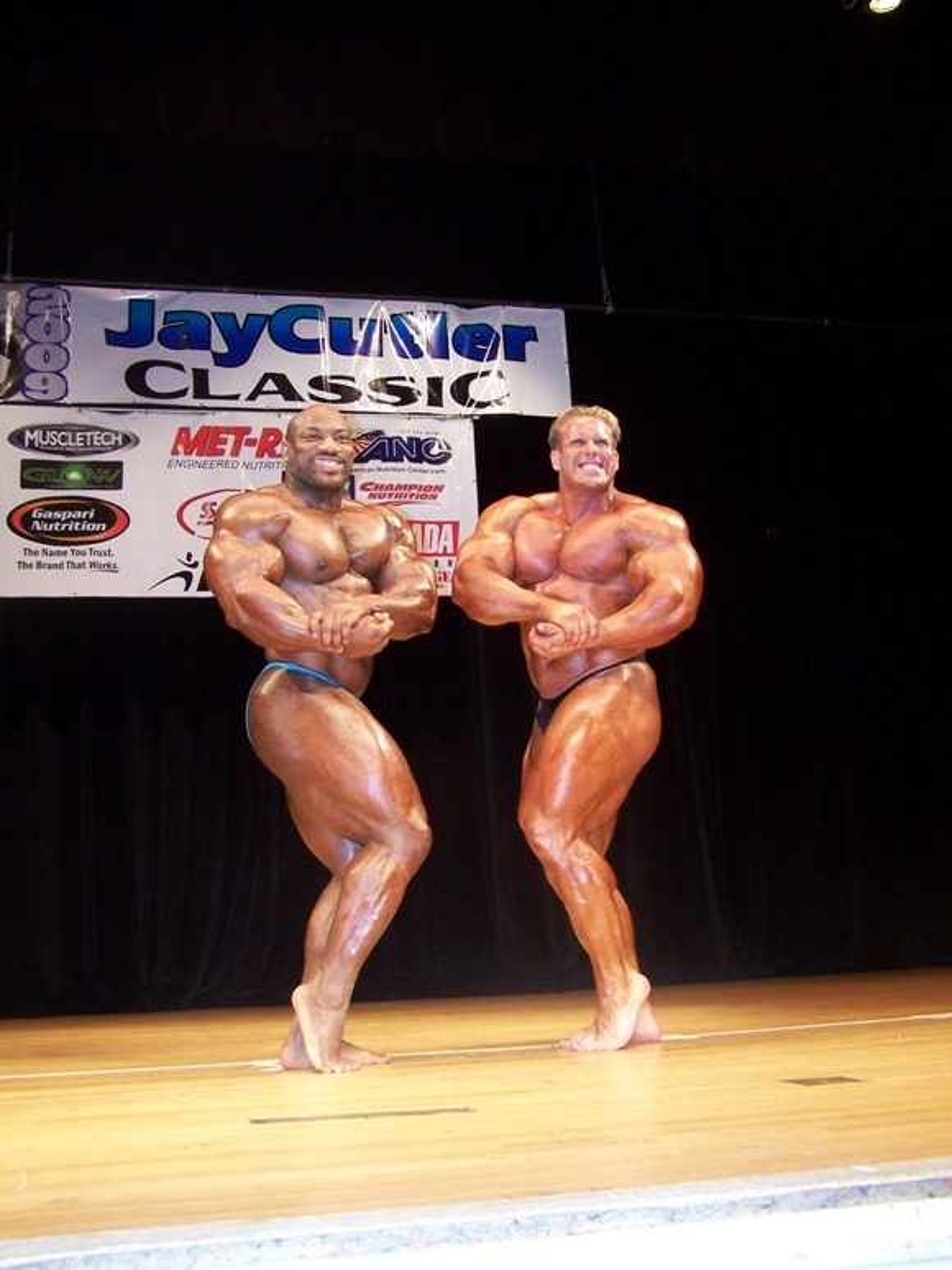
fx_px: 1393
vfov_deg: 49.0
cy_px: 635
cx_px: 476
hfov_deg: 37.7
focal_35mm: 38
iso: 140
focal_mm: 6.3
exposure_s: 1/60
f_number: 2.8
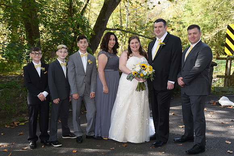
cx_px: 117
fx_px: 312
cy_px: 78
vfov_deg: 28.1
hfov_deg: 41.1
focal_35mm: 48
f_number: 5.6
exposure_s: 1/200
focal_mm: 48
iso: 640
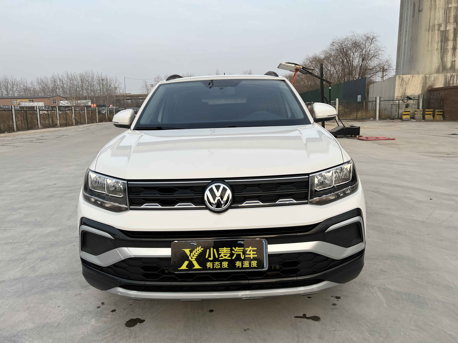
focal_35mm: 26
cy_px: 172
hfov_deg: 67.3
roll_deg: +1.6
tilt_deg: -8.7
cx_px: 229
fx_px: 344
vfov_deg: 53.1
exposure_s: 1/758
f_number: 1.5
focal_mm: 5.7
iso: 50
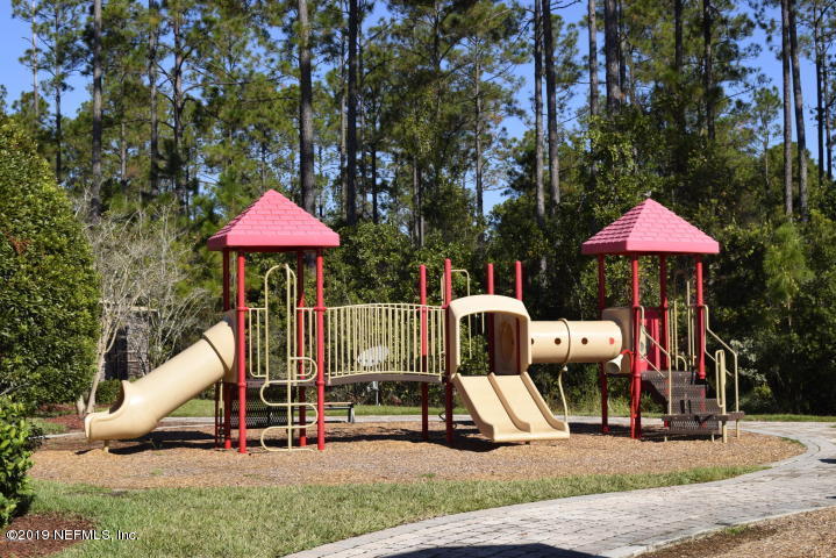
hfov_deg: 35.0
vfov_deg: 23.8
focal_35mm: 57
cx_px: 418
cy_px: 279
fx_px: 1324
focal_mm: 38
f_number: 10
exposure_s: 1/200
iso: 100
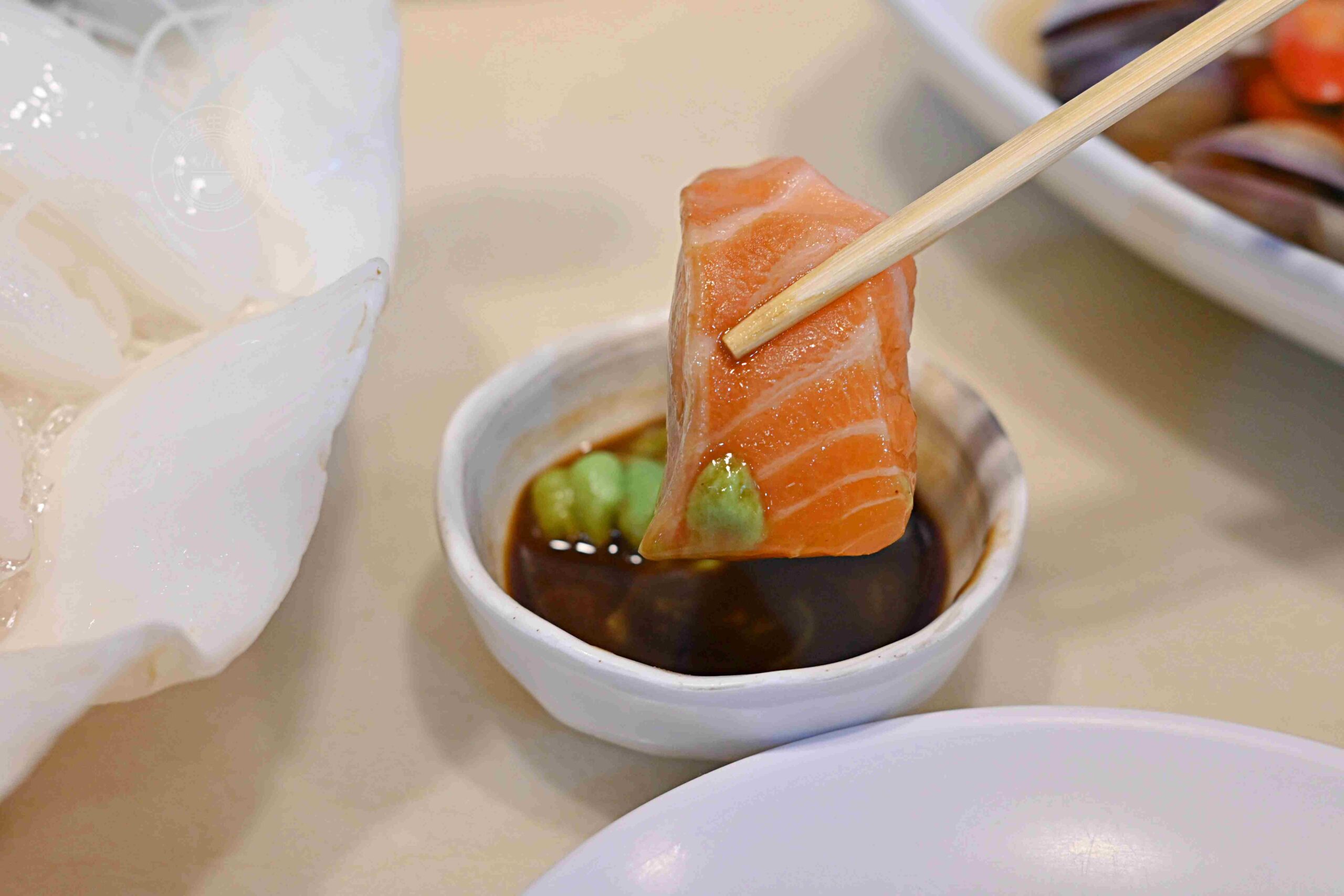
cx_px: 672
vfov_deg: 18.2
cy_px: 448
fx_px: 2800
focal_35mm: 75
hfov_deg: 27.0
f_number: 3.2
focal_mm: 50
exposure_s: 1/200
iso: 720
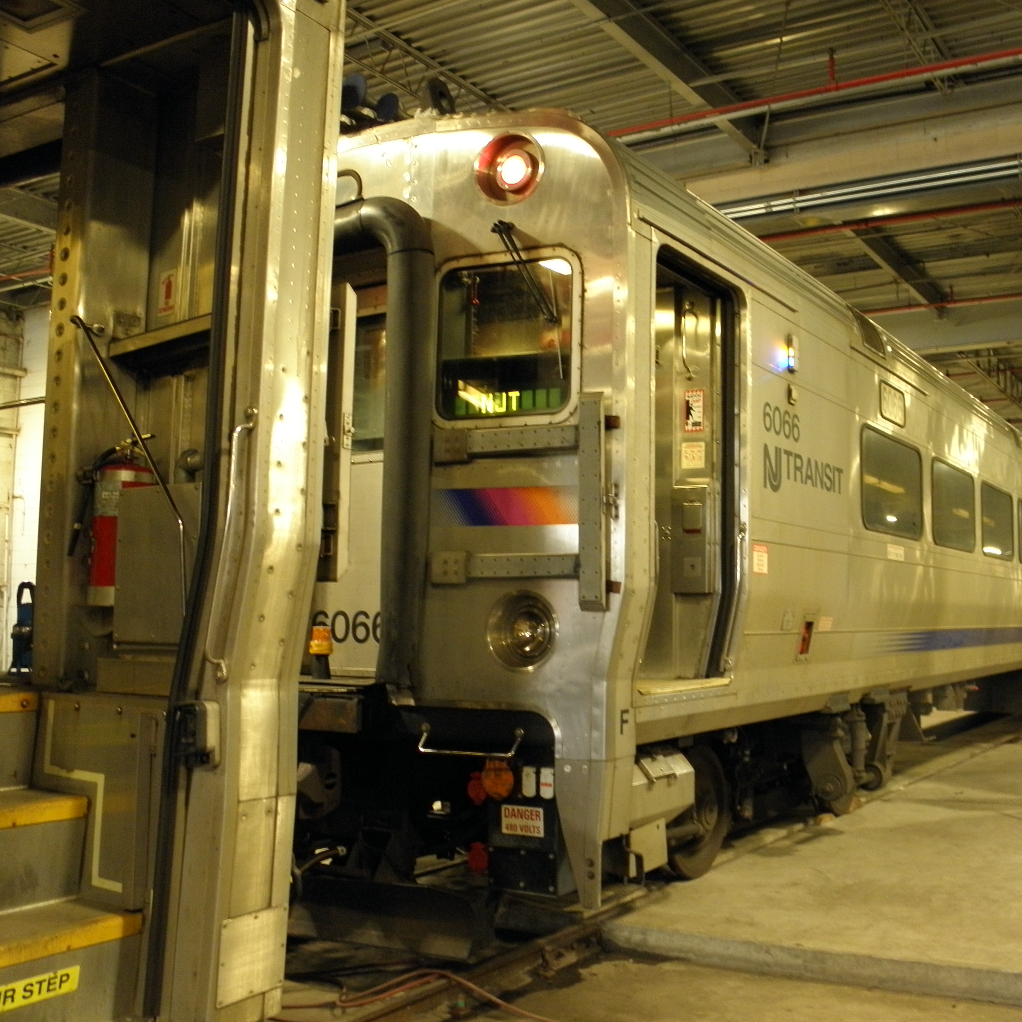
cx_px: 674
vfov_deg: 48.5
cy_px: 512
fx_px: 1136
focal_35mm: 34
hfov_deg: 47.7
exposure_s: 1/8
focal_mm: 5
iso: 200
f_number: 3.5
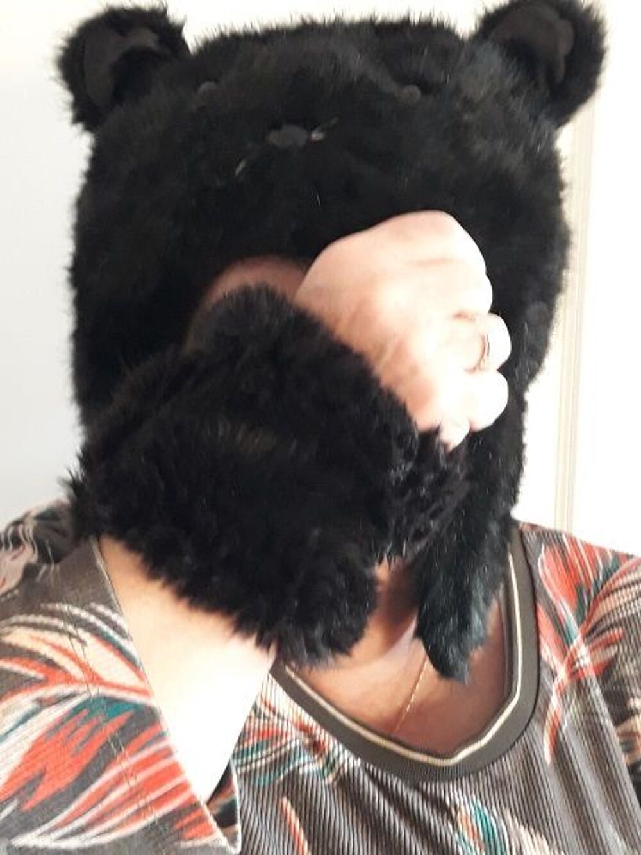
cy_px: 428
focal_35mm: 27
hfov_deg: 51.4
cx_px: 320
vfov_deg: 65.3
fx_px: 667
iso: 250
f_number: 1.7
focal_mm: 3.71
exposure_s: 1/25
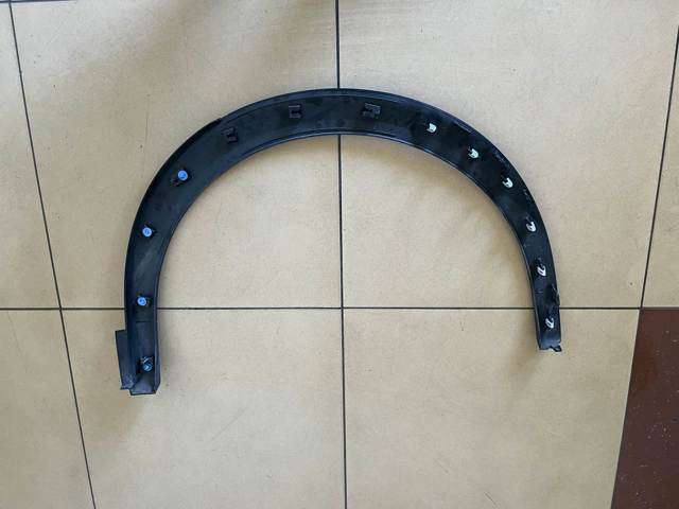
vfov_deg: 53.1
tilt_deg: -73.2
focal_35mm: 26
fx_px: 510
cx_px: 340
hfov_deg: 67.3
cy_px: 254
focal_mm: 5.1
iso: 100
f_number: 1.6
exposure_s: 1/50
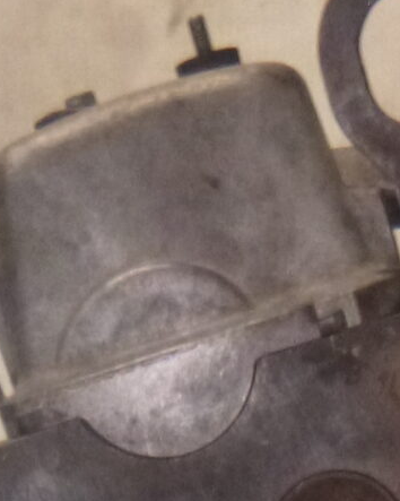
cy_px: 992
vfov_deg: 12.2
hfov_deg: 10.9
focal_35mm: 141
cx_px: 293
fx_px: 2088
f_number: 3.9
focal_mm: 4.5
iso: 400
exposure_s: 1/60
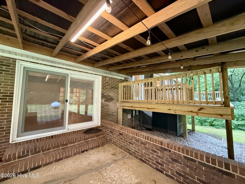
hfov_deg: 102.0
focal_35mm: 14
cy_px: 92
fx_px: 99
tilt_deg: +5.3
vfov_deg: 85.7
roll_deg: -0.8
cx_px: 122
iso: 640
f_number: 2.2
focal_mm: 2.22
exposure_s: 1/60
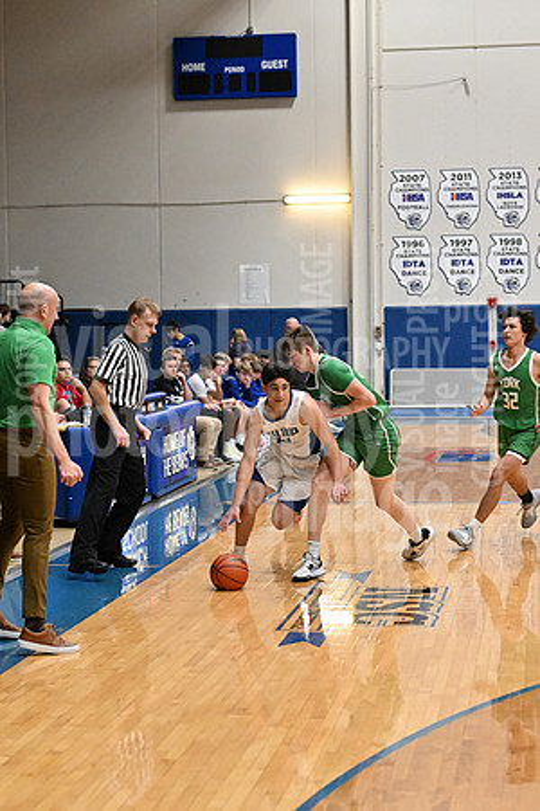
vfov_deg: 27.0
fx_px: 1687
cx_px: 270
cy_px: 406
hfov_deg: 18.2
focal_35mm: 75
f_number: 2.8
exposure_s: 1/1000
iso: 6400
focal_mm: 50
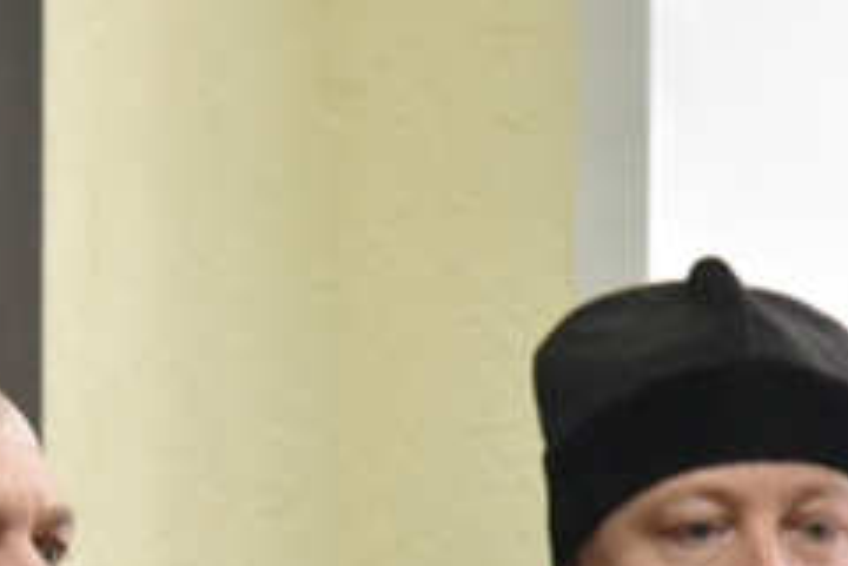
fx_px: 8833
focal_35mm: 375
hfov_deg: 5.5
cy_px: 679
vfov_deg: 3.7
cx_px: -5
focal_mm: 120
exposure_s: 1/400
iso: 3200
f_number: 4
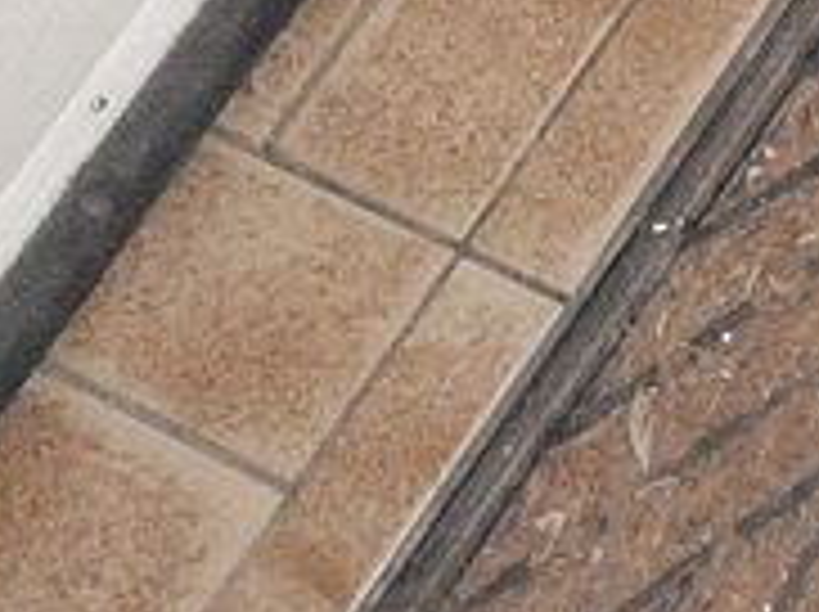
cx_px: 2200
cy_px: -706
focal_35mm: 143
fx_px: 3379
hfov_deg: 10.8
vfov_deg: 9.5
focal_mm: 3.93
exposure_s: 1/20
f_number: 1.7
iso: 640
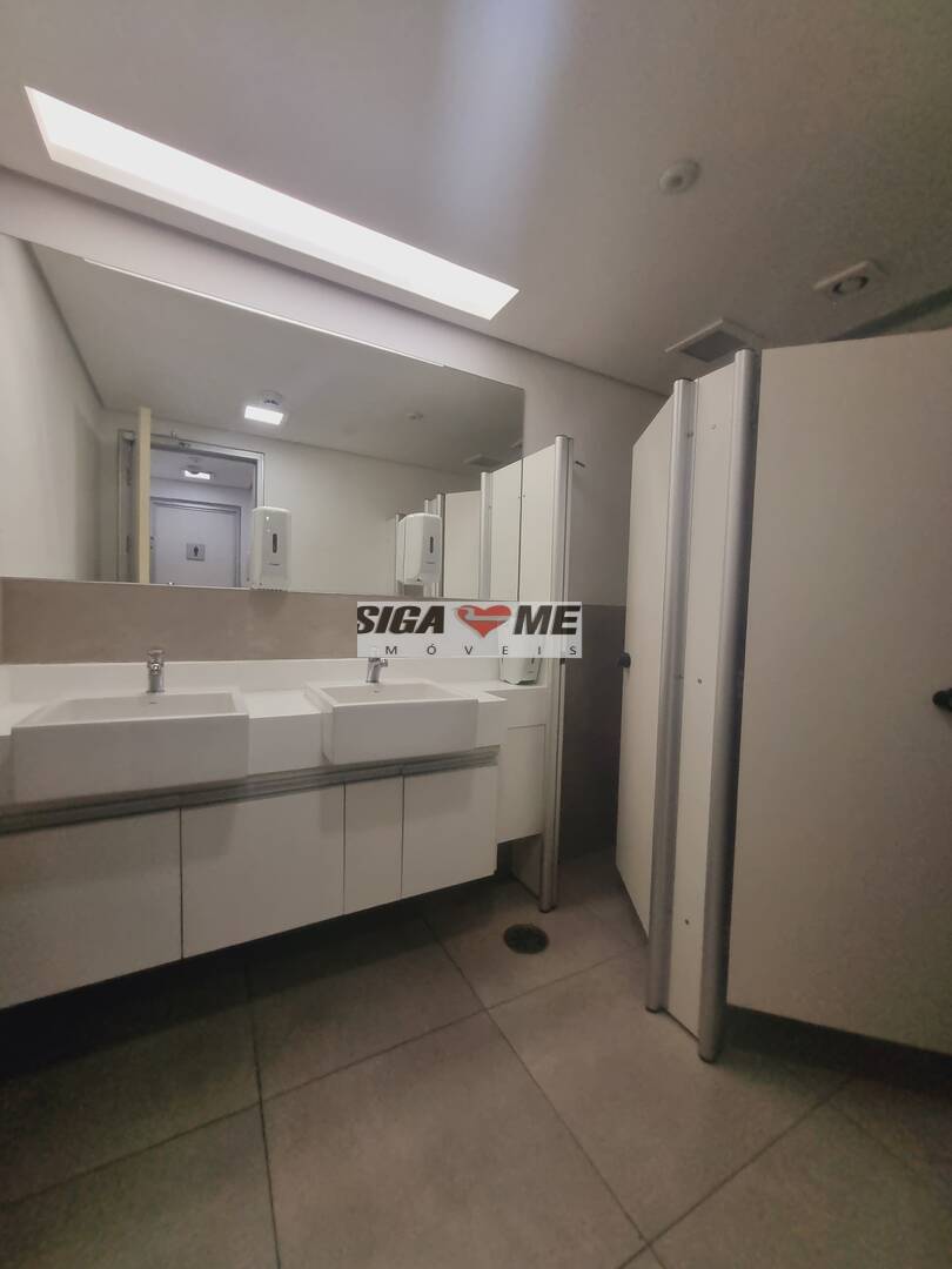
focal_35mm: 13
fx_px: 477
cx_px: 476
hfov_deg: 89.9
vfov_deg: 106.2
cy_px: 634
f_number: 2.2
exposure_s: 1/60
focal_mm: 1.74
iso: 160
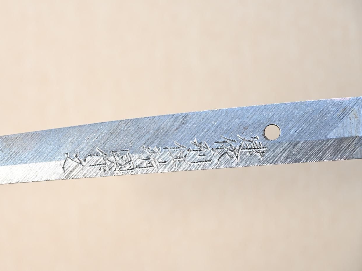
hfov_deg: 20.3
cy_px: 135
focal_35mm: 97
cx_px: 157
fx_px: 1009
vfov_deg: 15.3
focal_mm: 59
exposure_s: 1/2
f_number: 5
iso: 100
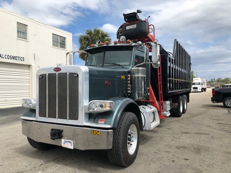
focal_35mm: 28
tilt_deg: +1.3
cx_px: 116
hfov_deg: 63.4
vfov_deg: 49.7
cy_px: 86
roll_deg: +1.1
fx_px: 187
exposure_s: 1/2525
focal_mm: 4
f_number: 1.8
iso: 20
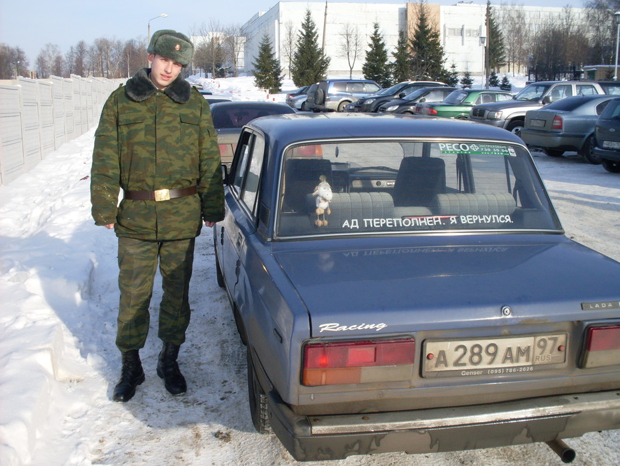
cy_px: 233
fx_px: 681
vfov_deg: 37.7
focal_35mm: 38
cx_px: 310
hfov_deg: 49.0
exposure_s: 1/180
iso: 80
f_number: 8.4
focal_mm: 6.3
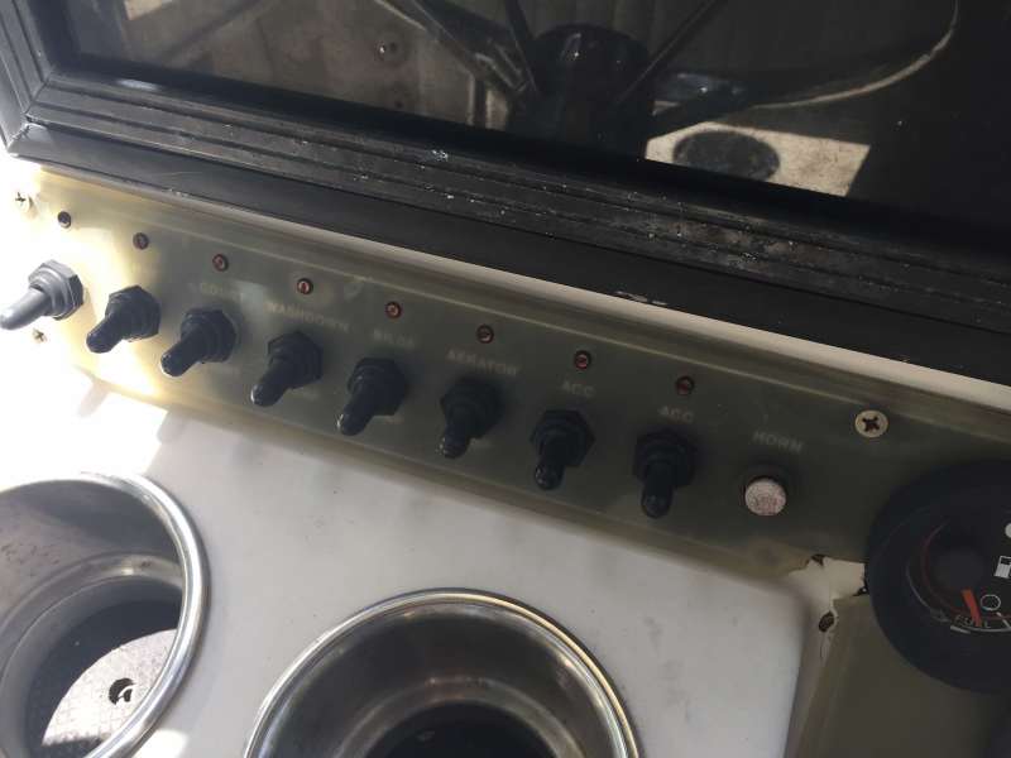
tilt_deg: -45.3
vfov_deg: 48.2
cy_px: 379
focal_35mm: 29
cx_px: 506
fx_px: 847
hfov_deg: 61.7
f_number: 2.2
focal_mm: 4.15
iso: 32
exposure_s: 1/200
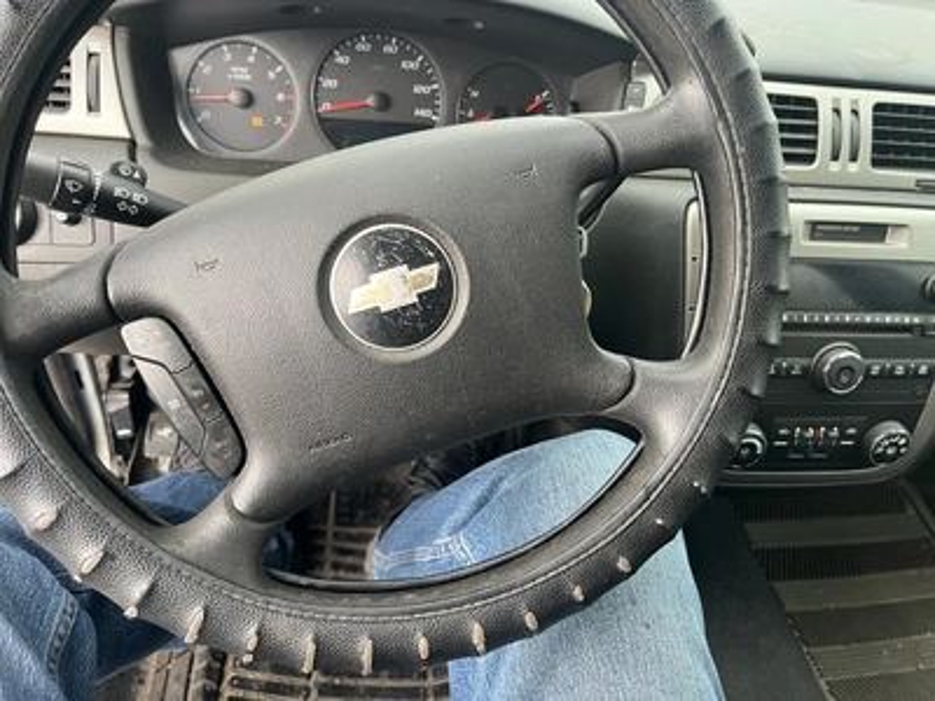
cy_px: 350
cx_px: 468
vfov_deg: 53.1
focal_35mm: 26
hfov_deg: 67.3
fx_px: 702
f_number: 1.6
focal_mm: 5.1
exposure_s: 1/67
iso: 125
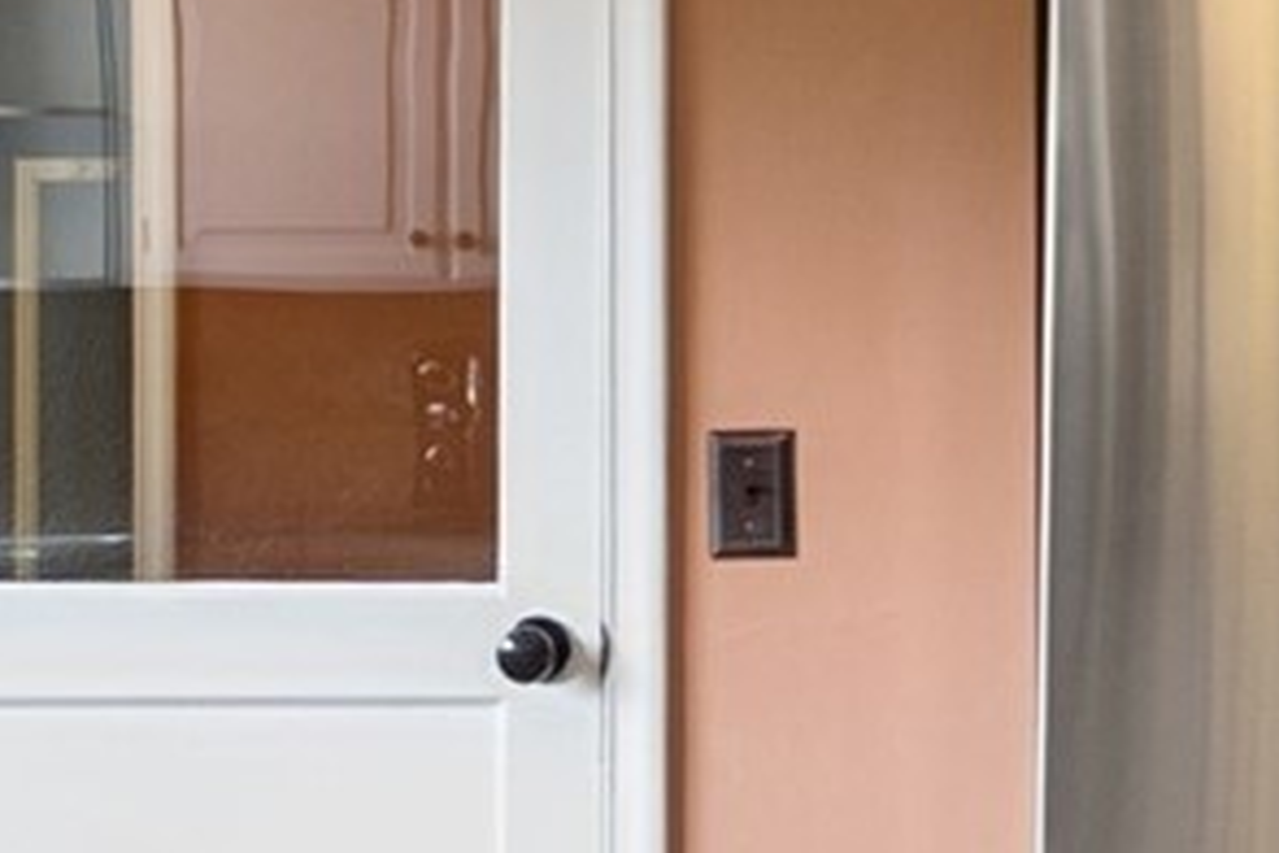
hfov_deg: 19.5
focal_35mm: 97
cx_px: 1640
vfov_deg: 14.1
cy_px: 333
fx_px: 3446
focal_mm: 14
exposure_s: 1/125
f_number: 2.8
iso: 400
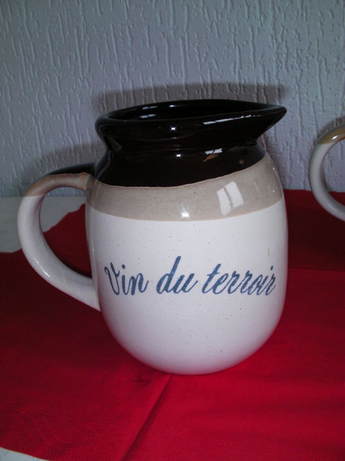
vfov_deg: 49.0
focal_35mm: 38
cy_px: 230
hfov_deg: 37.7
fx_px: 505
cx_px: 172
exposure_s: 1/30
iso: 107
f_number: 5.6
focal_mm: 6.3
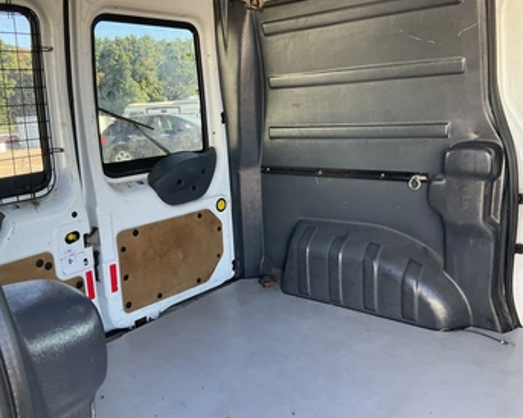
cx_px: 249
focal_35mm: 33
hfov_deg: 54.2
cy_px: 206
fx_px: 511
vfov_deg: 44.5
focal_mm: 3
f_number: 1.8
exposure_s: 1/113
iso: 64
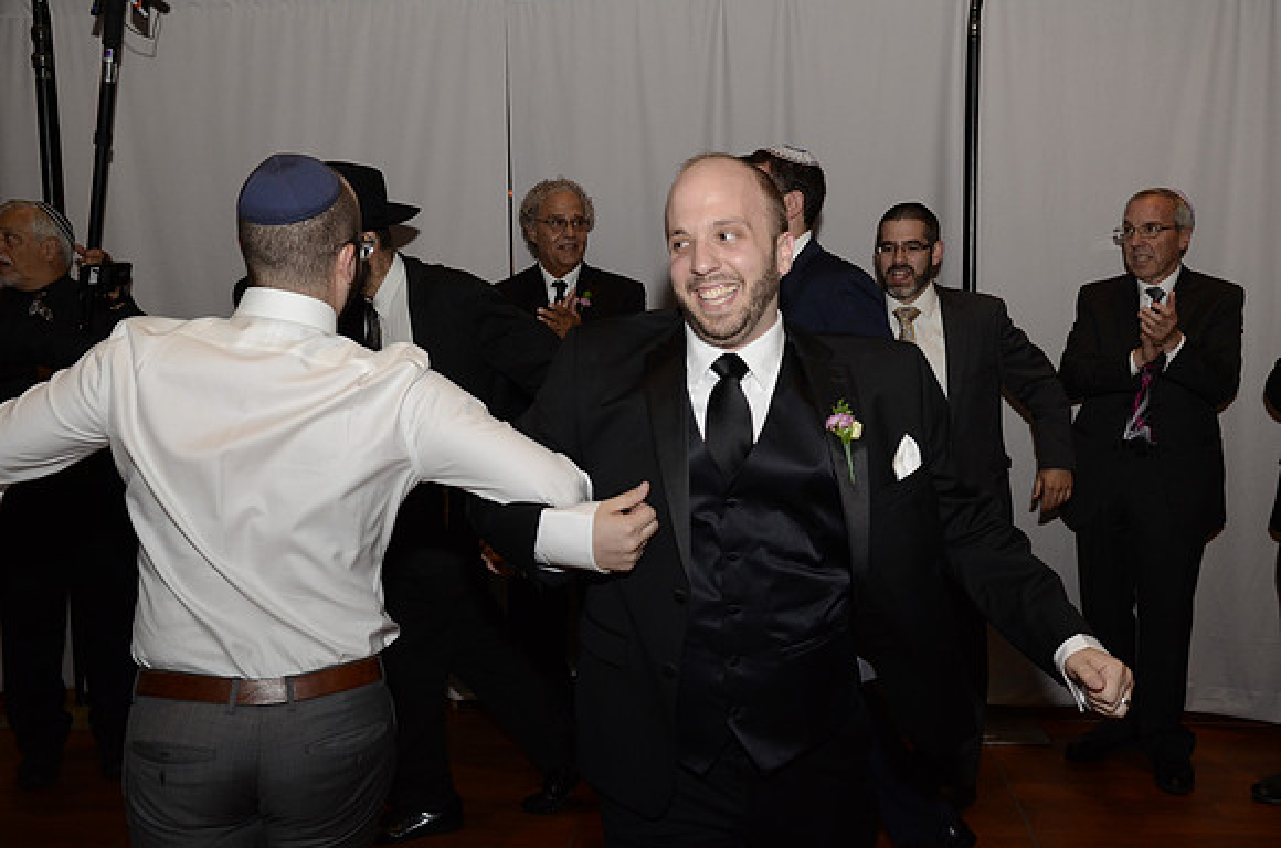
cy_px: 424
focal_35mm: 34
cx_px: 640
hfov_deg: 55.2
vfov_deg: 38.2
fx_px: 1225
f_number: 4.5
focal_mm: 23
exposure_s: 1/160
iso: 800
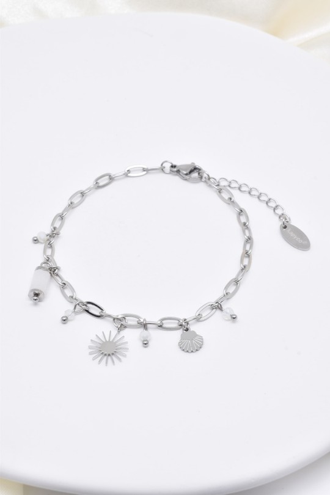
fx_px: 990
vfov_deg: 28.1
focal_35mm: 72
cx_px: 165
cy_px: 248
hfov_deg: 18.9
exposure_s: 1/10
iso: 100
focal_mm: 48
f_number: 22
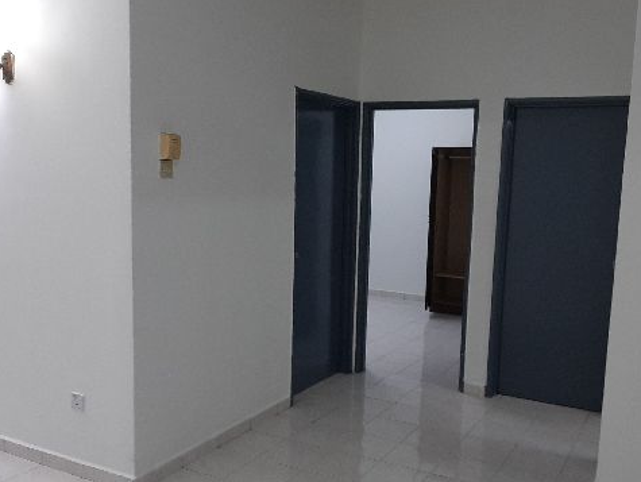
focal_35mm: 35
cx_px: 352
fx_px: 649
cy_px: 269
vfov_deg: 40.7
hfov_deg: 52.5
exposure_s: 1/50
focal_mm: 3.93
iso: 100
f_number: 1.7
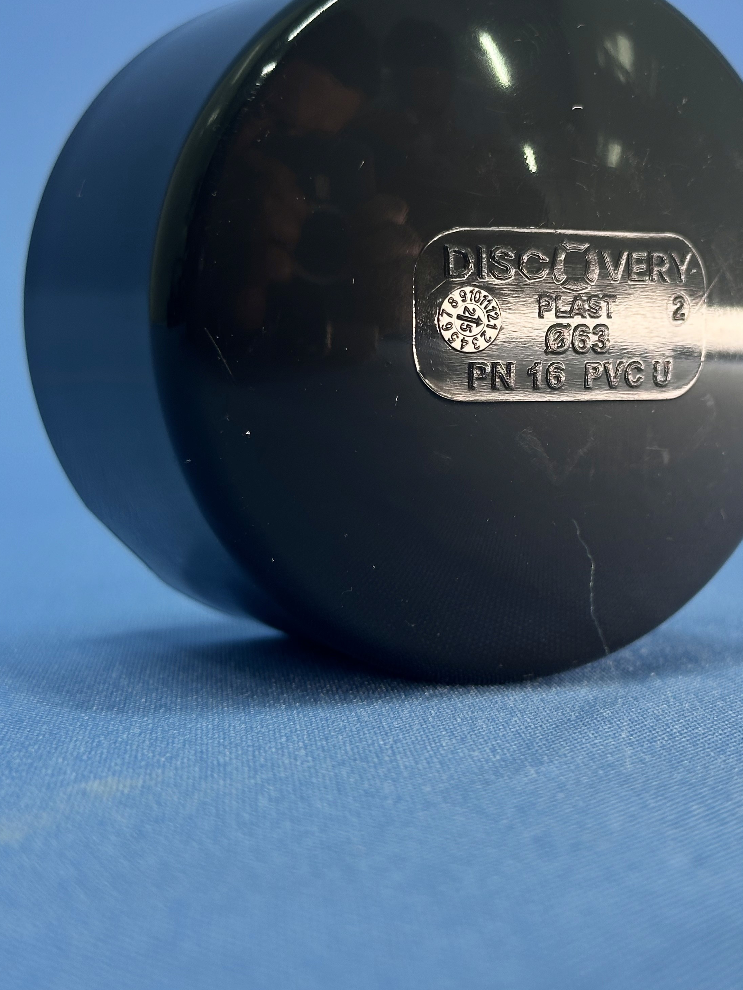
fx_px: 1889
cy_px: 426
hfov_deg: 22.2
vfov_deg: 29.4
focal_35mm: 66
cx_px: 485
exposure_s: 1/100
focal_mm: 6.86
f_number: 1.78
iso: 50
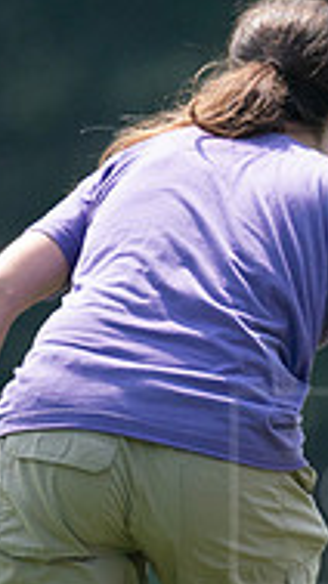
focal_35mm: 1933
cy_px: 542
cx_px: 526
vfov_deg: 1.1
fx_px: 29955
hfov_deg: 0.6
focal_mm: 600
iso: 2500
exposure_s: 1/4000
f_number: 6.3
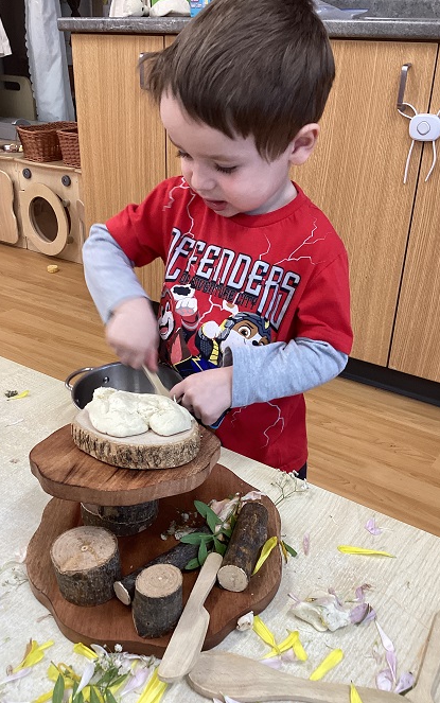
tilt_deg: -26.1
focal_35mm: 33
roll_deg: -0.6
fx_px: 632
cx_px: 210
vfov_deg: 58.1
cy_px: 351
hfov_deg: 38.4
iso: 100
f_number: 2.4
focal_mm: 3.3
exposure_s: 1/50
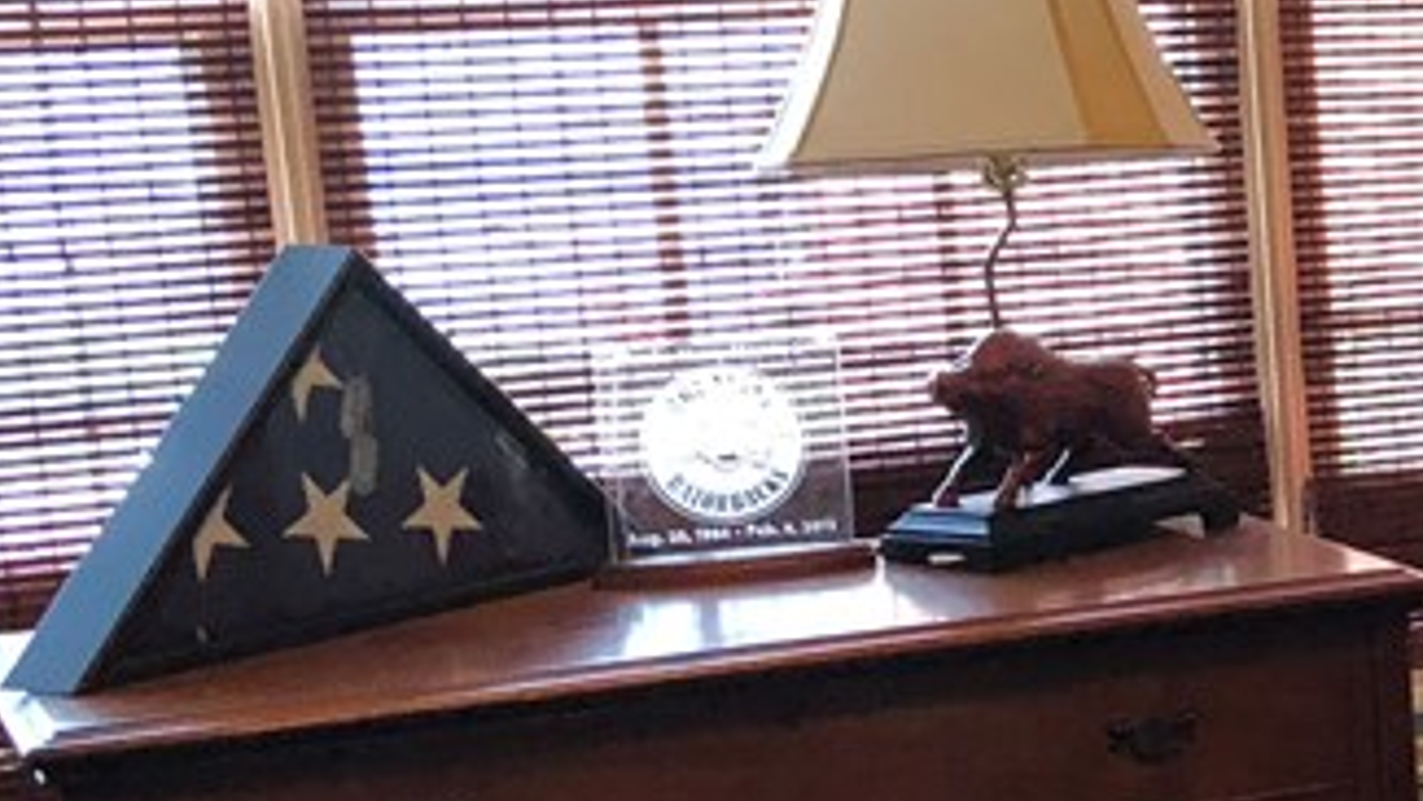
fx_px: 3623
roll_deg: +2.2
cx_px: 1878
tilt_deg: -13.1
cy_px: 753
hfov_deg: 20.2
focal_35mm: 96
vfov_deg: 12.5
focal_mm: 4
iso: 100
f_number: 1.8
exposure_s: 1/15
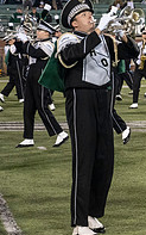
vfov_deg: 10.0
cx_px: 335
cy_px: 71
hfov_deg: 6.0
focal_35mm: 210
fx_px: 1338
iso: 2000
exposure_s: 1/500
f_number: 4
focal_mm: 70
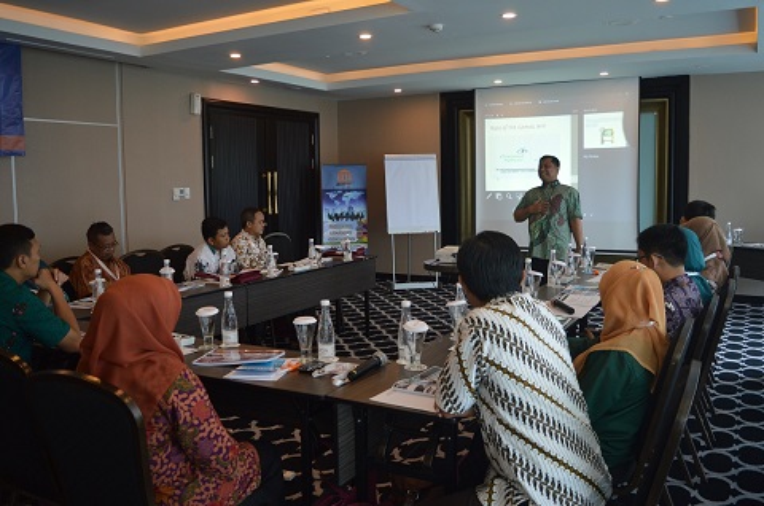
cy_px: 253
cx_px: 382
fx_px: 667
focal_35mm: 32
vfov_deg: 41.5
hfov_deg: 59.6
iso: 400
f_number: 3.8
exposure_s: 1/60
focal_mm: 21
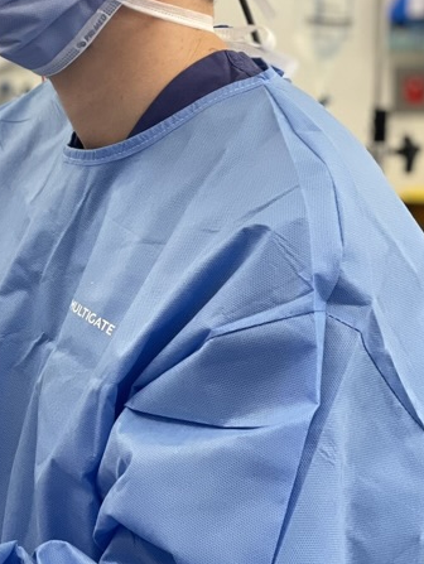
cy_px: 150
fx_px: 1941
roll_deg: -0.1
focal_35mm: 119
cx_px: 32
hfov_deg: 12.4
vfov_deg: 16.5
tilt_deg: -6.1
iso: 160
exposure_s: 1/100
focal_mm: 6
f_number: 2
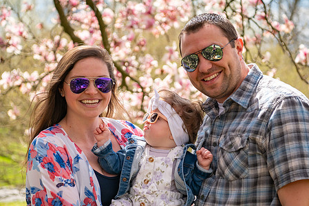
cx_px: 162
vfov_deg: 17.0
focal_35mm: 80
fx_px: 686
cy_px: 125
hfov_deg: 25.4
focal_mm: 62
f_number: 3.5
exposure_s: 1/3200
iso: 400
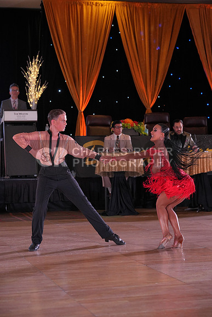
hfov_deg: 15.9
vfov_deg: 23.6
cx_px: 106
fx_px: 759
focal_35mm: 86
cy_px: 158
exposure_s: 1/400
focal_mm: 86
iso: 1600
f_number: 4
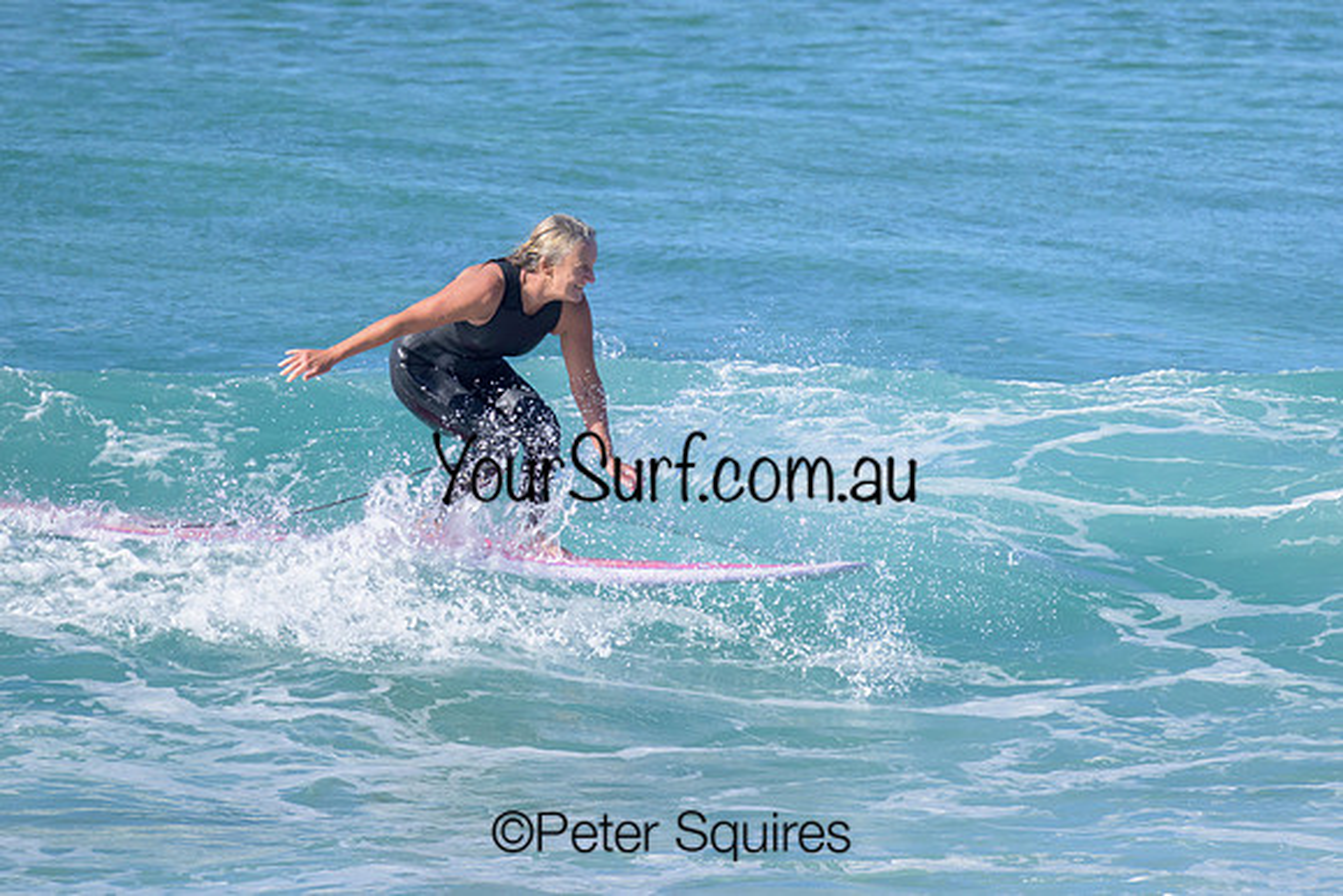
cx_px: 732
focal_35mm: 1086
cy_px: 288
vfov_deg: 1.3
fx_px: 40531
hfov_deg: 1.9
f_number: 11
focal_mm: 800
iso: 800
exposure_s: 1/1250
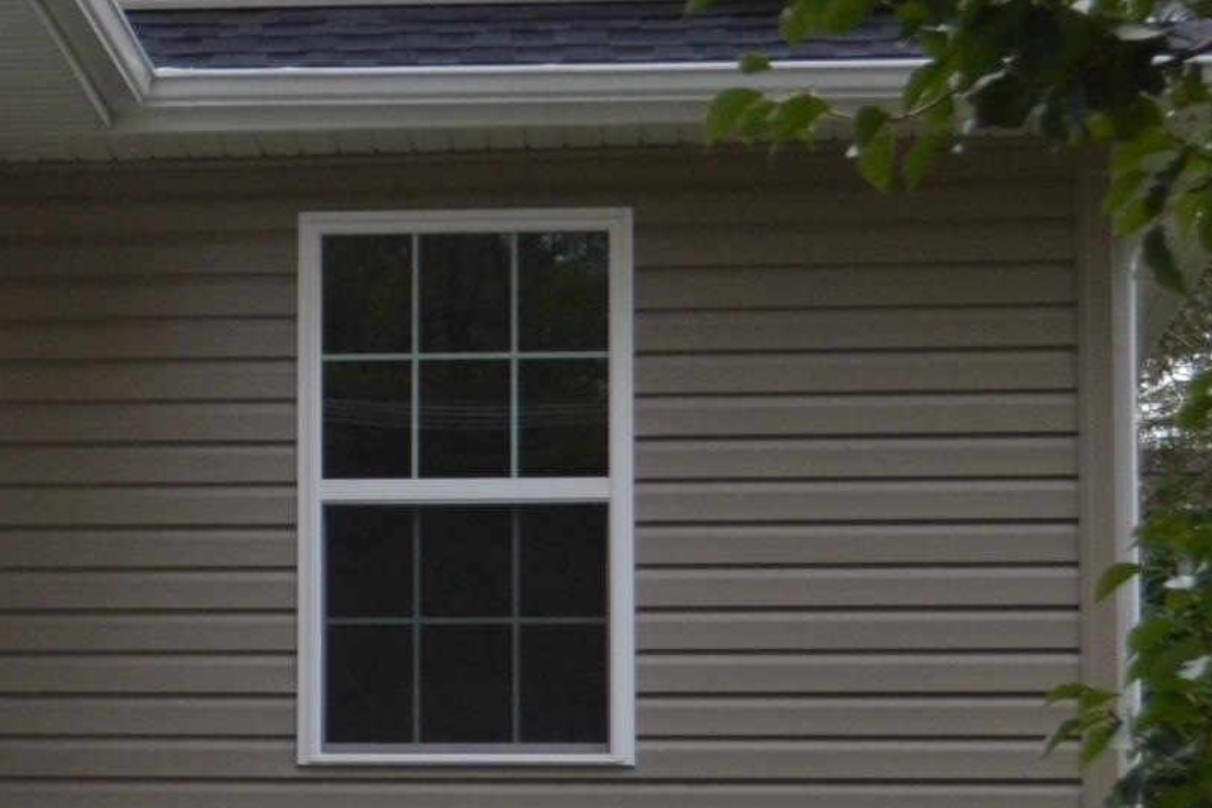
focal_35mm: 167
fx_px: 5623
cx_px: -392
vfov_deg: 8.2
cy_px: 574
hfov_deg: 11.9
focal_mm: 30
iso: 320
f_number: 5.6
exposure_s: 1/125
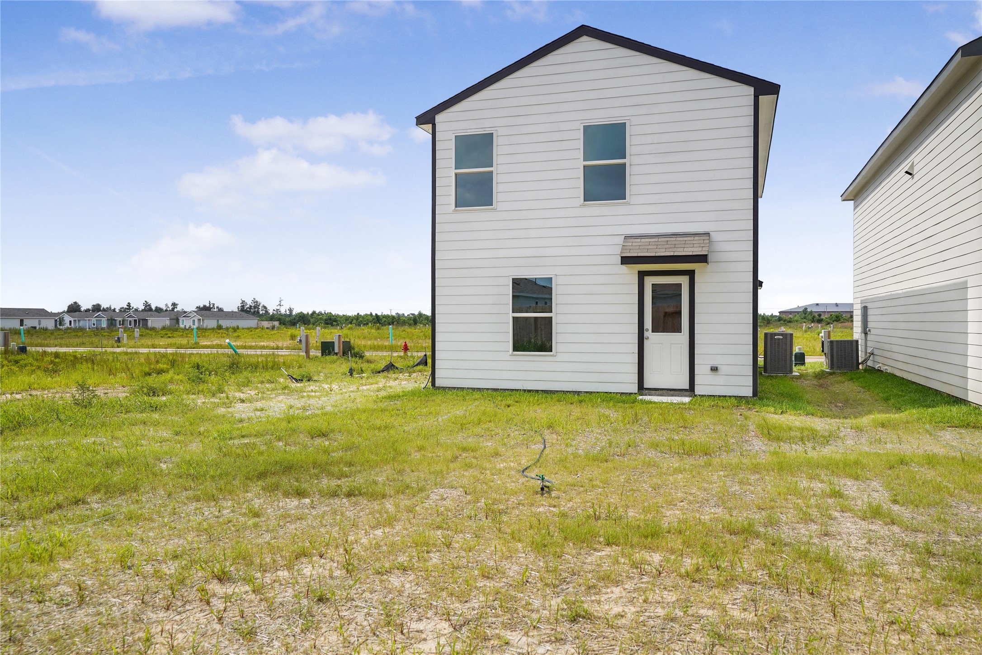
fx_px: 709
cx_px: 491
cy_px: 328
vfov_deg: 49.6
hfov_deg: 69.4
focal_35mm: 26
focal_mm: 26
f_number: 4
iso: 400
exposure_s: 1/5000
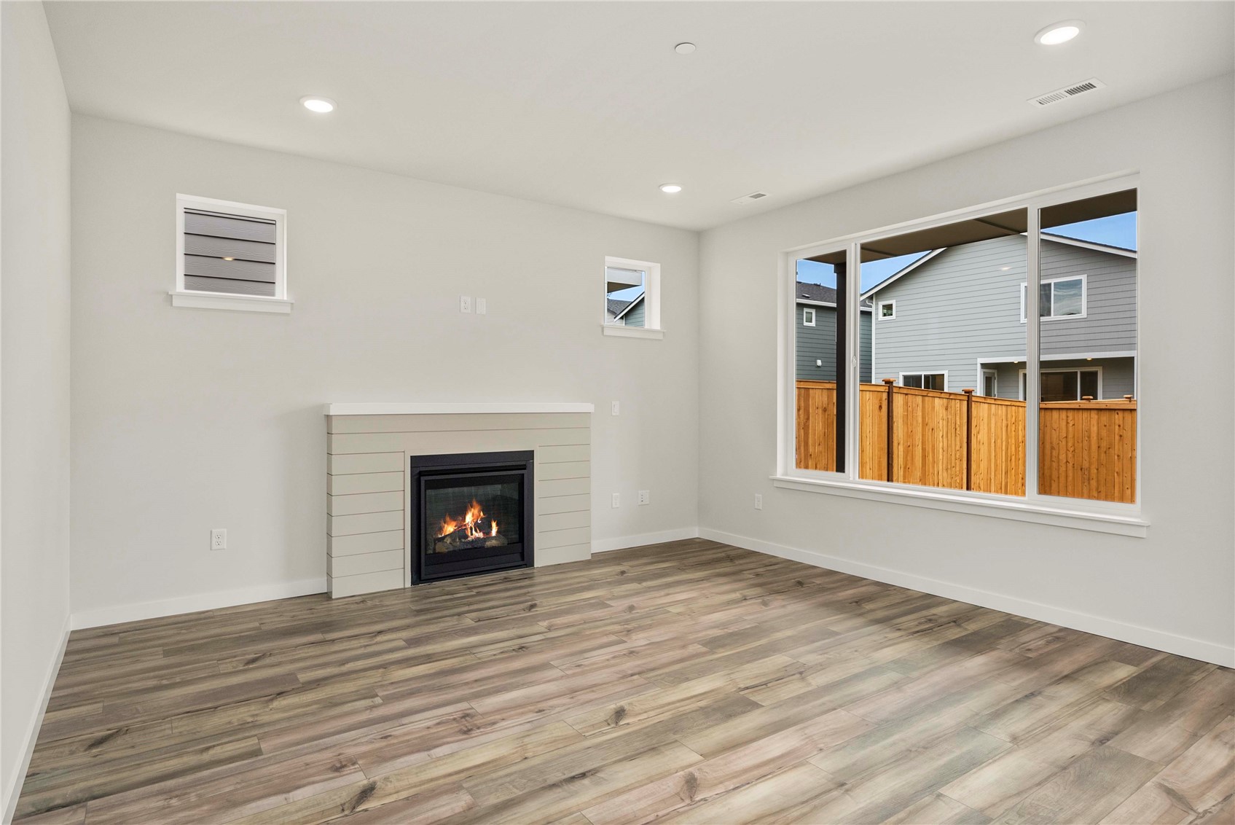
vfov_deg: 64.6
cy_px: 412
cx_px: 618
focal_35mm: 19
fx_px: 652
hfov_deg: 86.9
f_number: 7.1
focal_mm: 19
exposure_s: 1/60
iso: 125
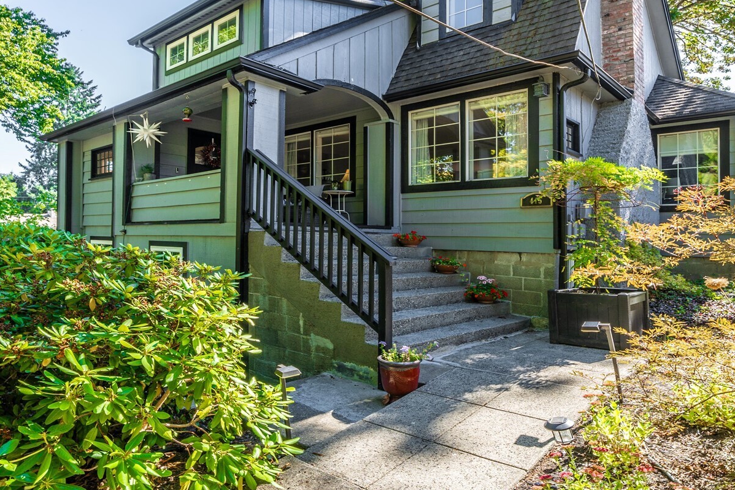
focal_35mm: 17
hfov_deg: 93.2
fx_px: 347
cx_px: 382
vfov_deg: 67.7
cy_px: 147
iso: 100
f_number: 8
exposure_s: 1/45
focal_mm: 12
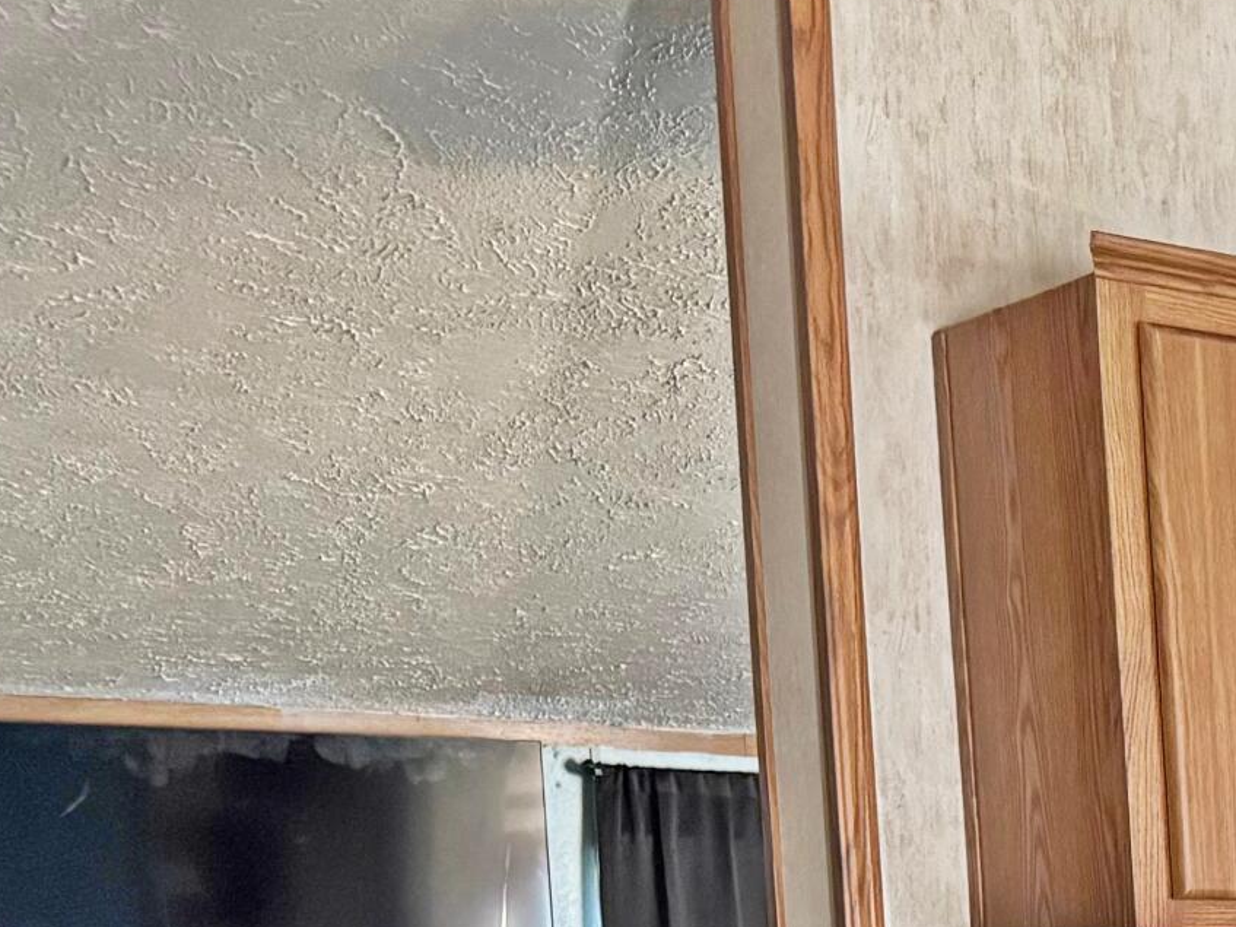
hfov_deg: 19.6
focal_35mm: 85
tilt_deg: -6.0
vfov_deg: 15.9
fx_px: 3035
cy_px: 1410
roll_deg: +0.0
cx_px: 1935
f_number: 1.78
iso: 500
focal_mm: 6.76
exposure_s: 1/60
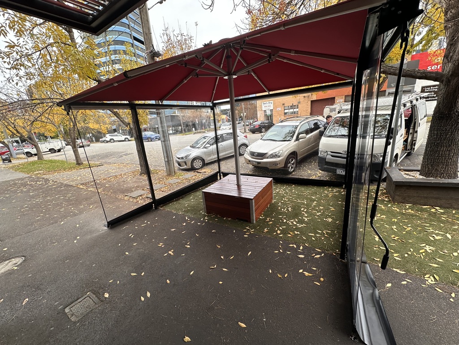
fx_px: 186
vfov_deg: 85.7
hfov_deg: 102.1
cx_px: 230
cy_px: 172
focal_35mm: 14
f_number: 2.2
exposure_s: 1/128
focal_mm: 2.22
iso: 40
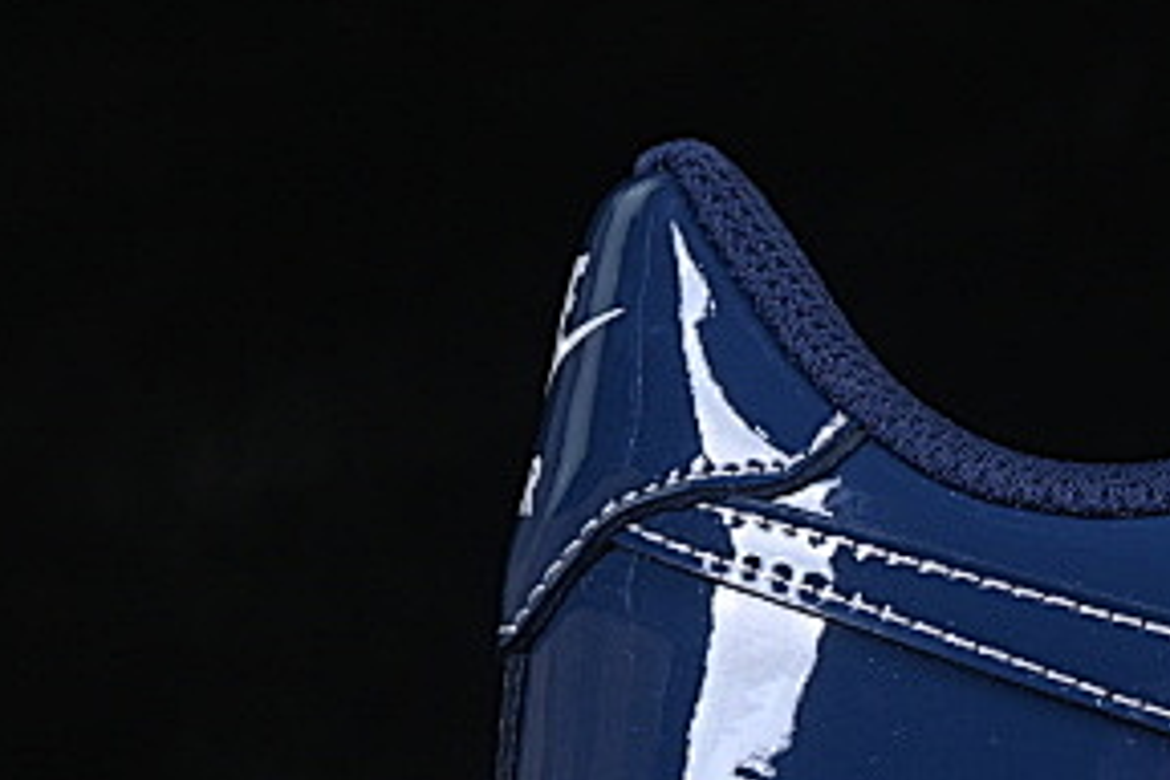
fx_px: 9132
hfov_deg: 7.2
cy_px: 557
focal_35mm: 281
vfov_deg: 4.9
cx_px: 1978
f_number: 6.3
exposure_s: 1/60
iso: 160
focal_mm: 50
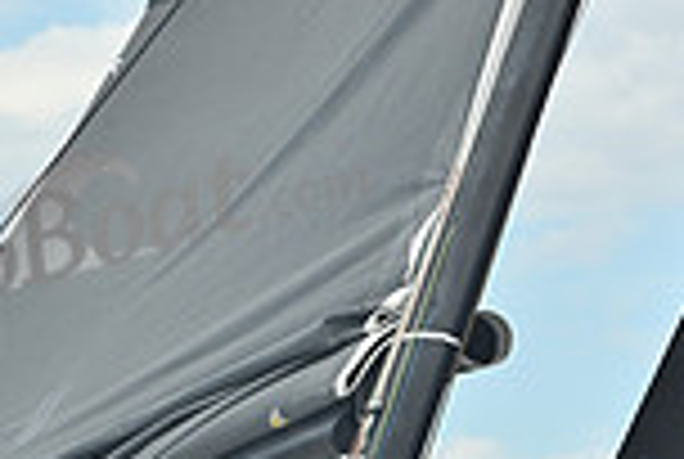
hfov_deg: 4.4
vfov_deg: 3.0
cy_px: 542
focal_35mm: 465
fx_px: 8852
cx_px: -495
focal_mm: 122
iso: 250
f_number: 7.1
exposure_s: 1/1250
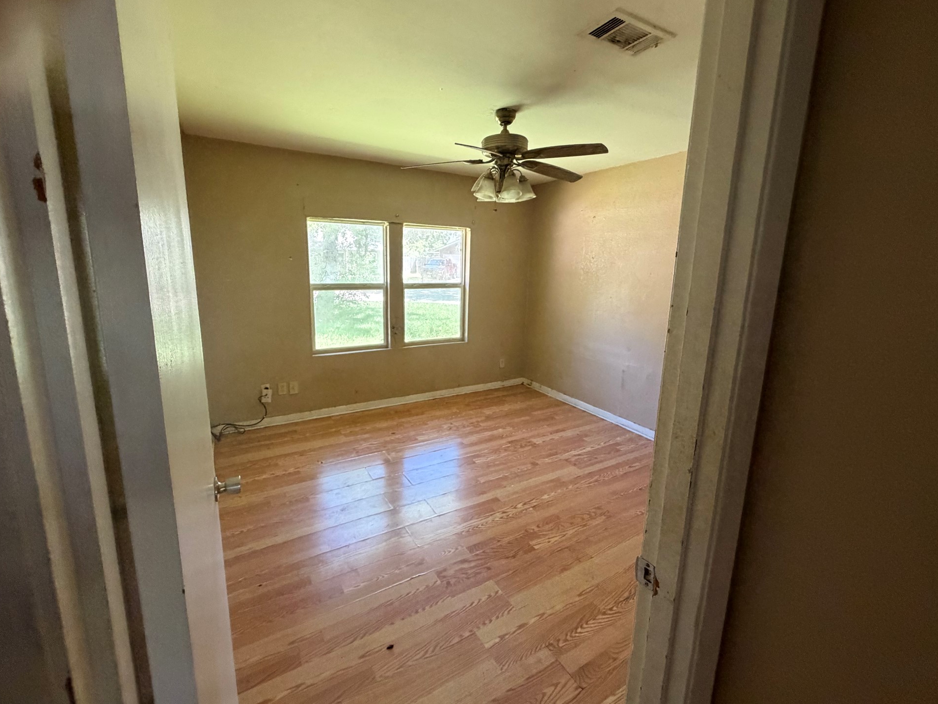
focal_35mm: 15
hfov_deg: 98.2
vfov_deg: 81.7
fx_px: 407
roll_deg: -1.4
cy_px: 334
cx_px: 465
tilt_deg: -9.8
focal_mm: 2.22
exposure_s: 1/60
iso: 500
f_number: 2.2
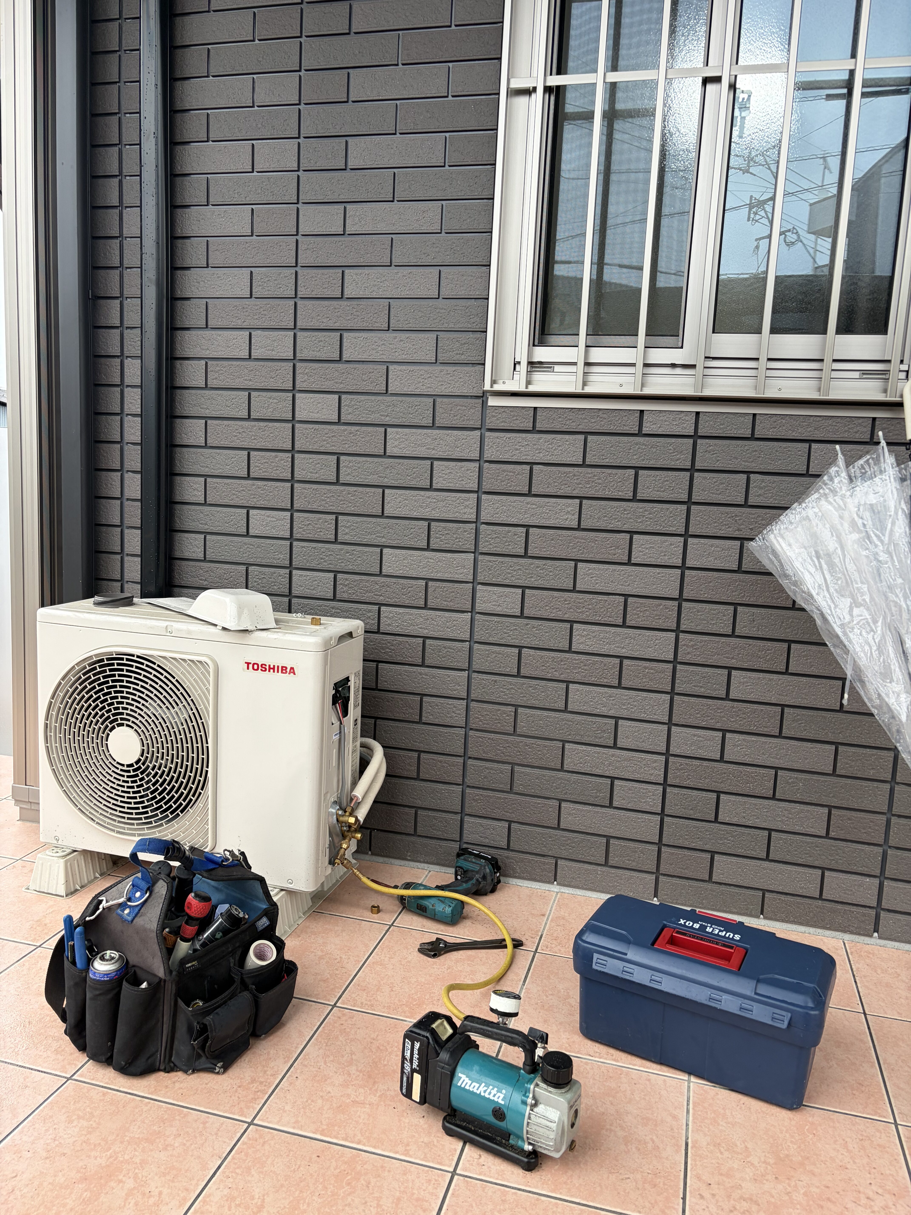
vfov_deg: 67.3
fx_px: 912
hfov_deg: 53.1
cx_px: 456
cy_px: 608
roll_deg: -3.3
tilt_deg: -7.1
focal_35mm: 26
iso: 64
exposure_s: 1/120
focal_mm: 5.96
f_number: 1.6
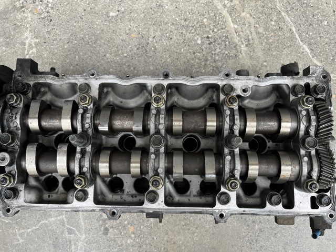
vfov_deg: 53.0
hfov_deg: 67.3
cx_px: 168
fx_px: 252
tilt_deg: -80.2
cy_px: 126
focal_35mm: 26
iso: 32
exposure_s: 1/124
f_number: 1.6
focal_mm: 5.1
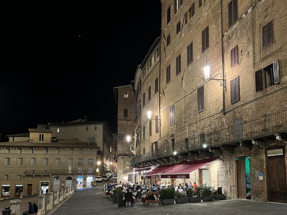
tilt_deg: +7.3
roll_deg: -0.2
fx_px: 290
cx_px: 149
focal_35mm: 35
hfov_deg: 52.6
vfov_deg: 40.2
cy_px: 141
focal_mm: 5.7
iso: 500
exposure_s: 1/25
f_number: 1.5
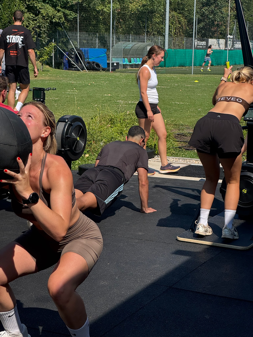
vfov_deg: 25.3
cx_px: 126
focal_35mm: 77
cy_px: 168
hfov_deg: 19.1
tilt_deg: -8.3
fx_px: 750
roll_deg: -1.3
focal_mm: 9
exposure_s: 1/649
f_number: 2.8
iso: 25
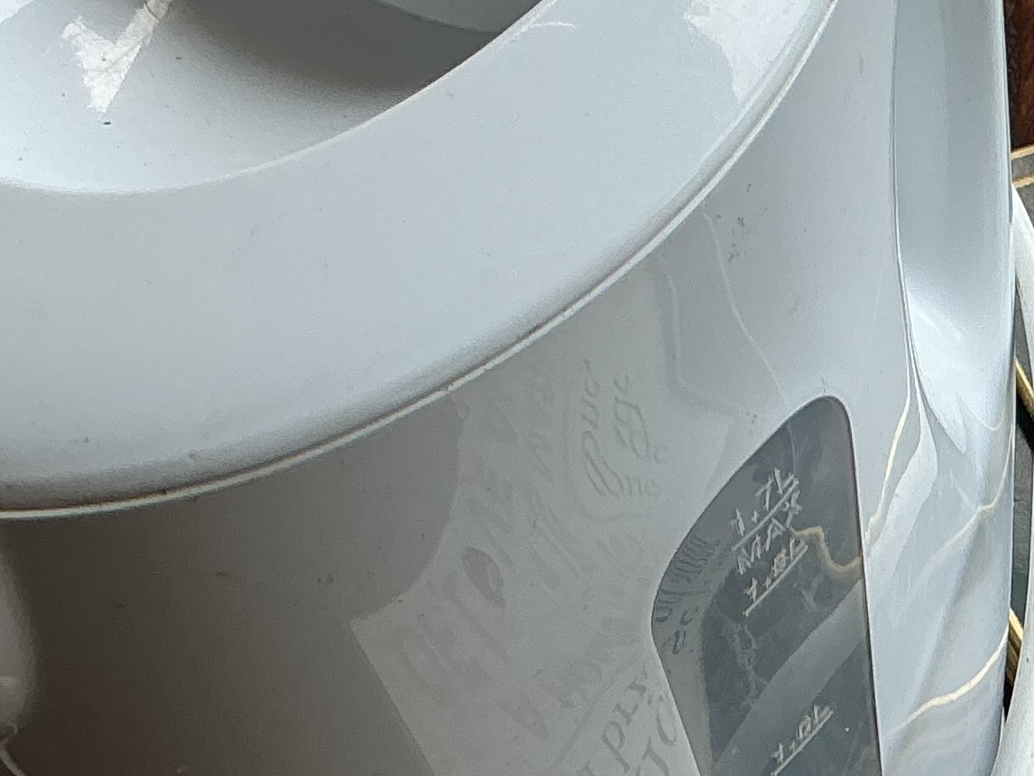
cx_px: 1316
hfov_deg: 18.1
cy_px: 658
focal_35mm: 102
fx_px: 3047
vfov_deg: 14.4
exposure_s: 1/100
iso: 16
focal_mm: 3
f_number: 1.8
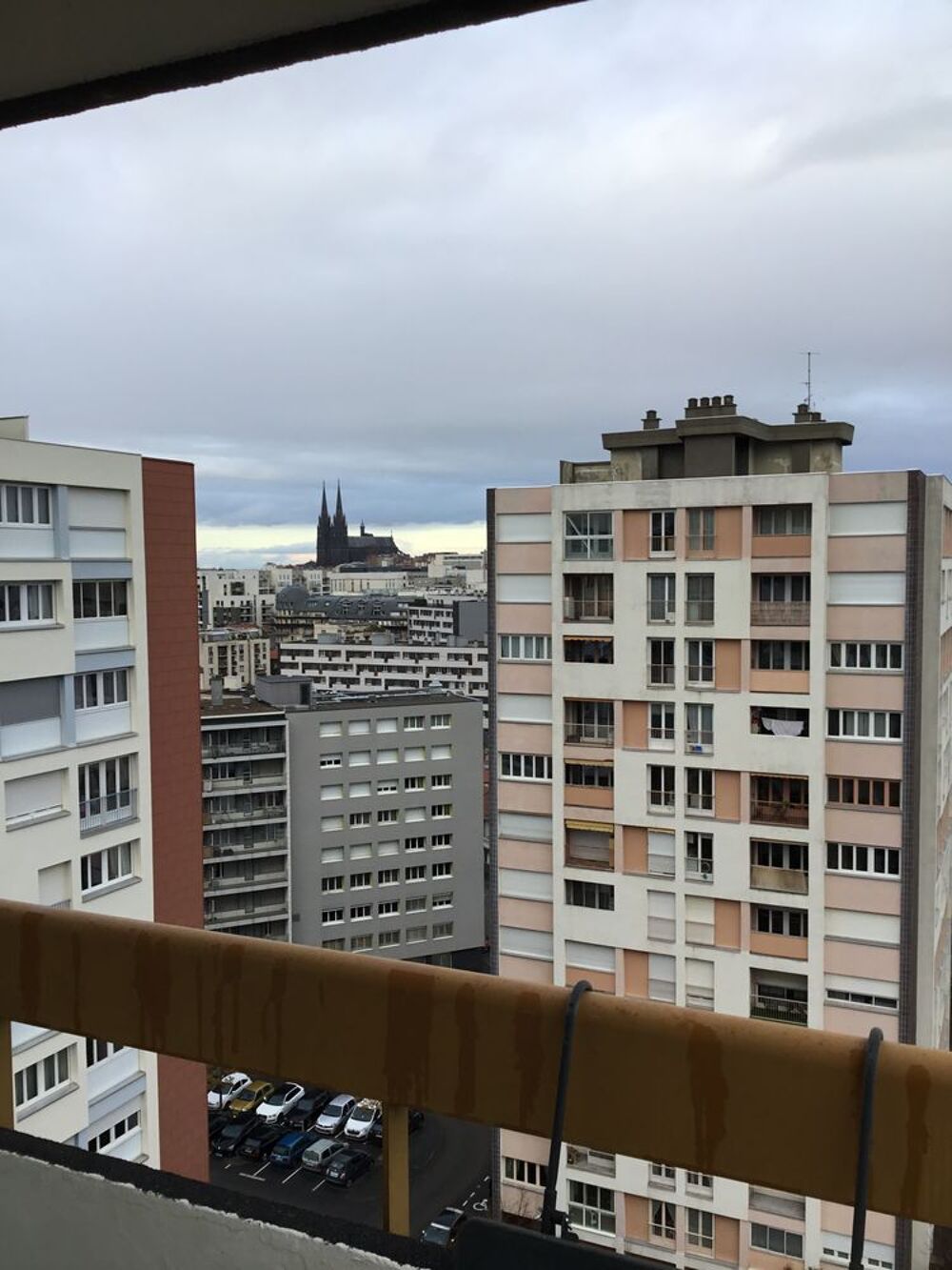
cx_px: 476
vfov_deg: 58.3
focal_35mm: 31
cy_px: 635
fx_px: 1137
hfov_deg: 45.4
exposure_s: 1/144
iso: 25
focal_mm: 3.3
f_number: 2.4
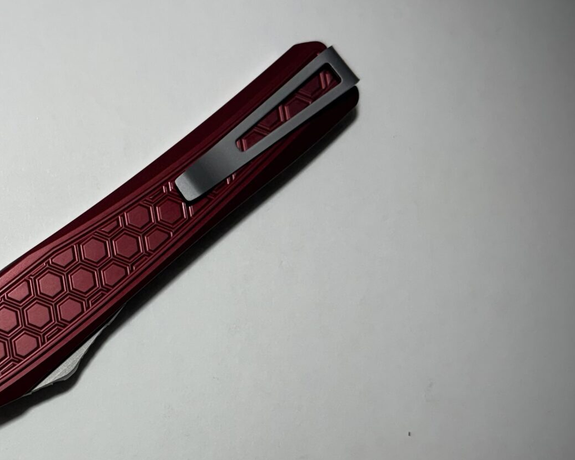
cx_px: -1
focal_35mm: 58
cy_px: 338
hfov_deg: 30.2
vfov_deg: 25.9
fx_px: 987
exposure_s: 1/2611
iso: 80
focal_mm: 6.76
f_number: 1.78
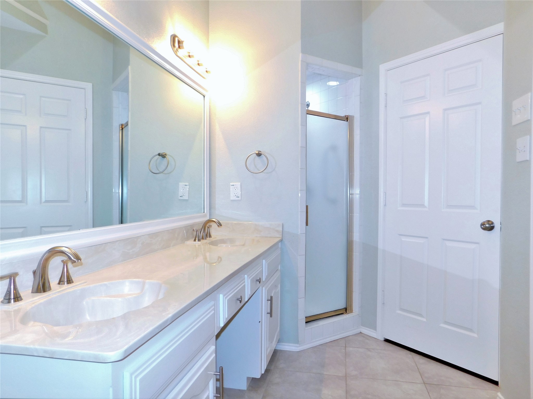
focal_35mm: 23
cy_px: 200
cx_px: 266
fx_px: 354
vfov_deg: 58.9
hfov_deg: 73.9
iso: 125
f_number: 3
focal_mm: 4
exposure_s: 1/30
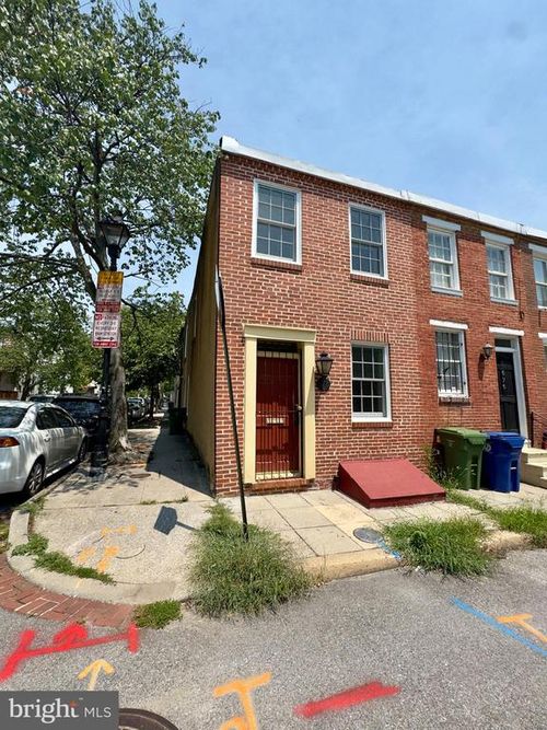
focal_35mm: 14
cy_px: 365
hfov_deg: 85.7
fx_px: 295
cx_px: 274
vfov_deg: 102.1
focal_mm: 2.22
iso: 50
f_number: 2.2
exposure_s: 1/1832
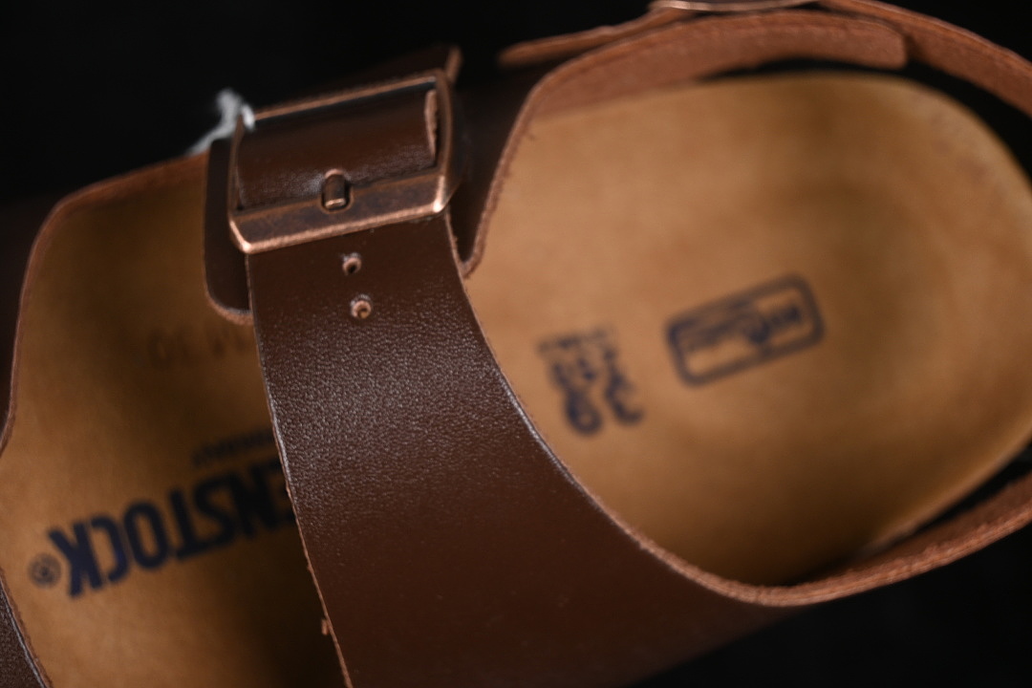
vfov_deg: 18.2
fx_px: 2150
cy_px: 344
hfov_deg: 27.0
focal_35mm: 75
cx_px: 516
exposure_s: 1/60
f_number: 6.3
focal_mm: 50
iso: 160
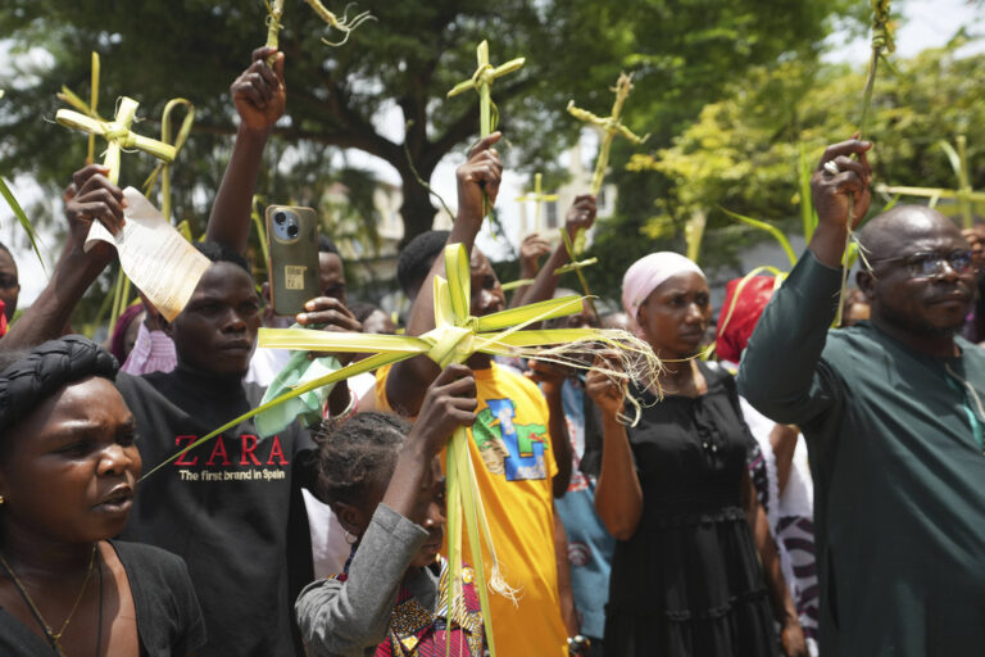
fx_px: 958
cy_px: 328
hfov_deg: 54.4
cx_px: 492
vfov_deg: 37.9
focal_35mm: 35
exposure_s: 1/4000
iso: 500
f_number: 3.5
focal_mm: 35
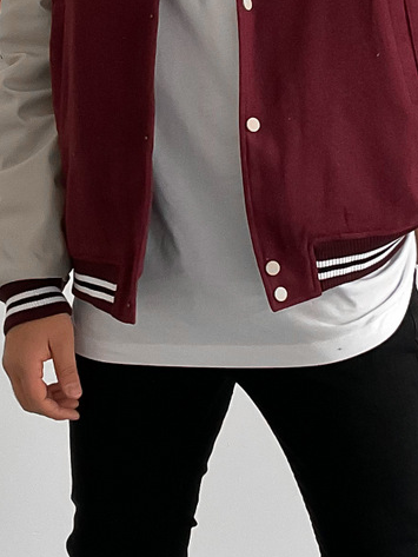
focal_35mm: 98
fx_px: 1577
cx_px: 179
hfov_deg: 15.1
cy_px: 164
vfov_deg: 19.9
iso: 125
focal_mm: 3
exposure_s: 1/60
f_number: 1.8
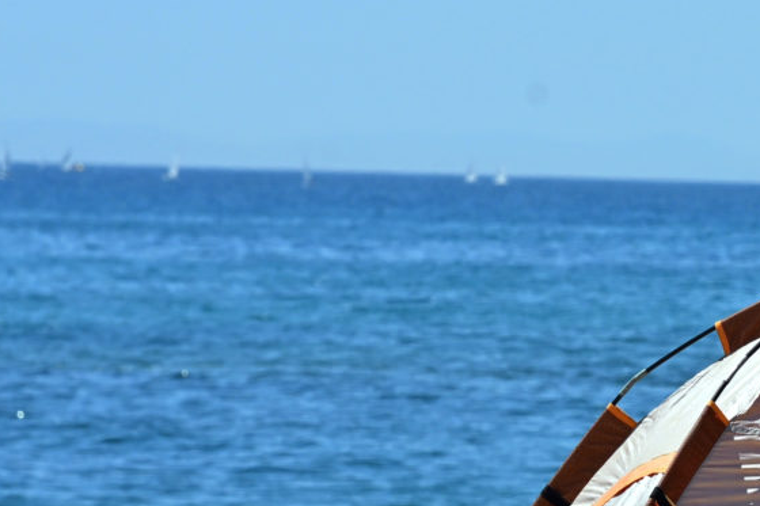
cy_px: 317
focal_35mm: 439
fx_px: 9265
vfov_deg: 3.1
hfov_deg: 4.7
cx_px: 1310
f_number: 9
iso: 180
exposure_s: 1/640
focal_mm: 120
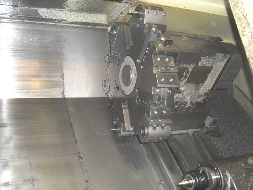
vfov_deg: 40.7
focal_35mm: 35
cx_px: 126
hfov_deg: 52.6
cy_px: 95
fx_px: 256
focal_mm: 6.3
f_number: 3.2
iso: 200
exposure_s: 1/45
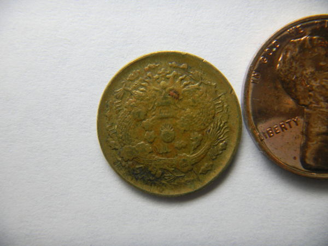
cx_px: 164
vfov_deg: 37.7
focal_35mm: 38
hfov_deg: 49.0
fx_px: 360
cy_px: 123
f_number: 4
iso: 80
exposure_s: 1/68.8
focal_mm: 6.9
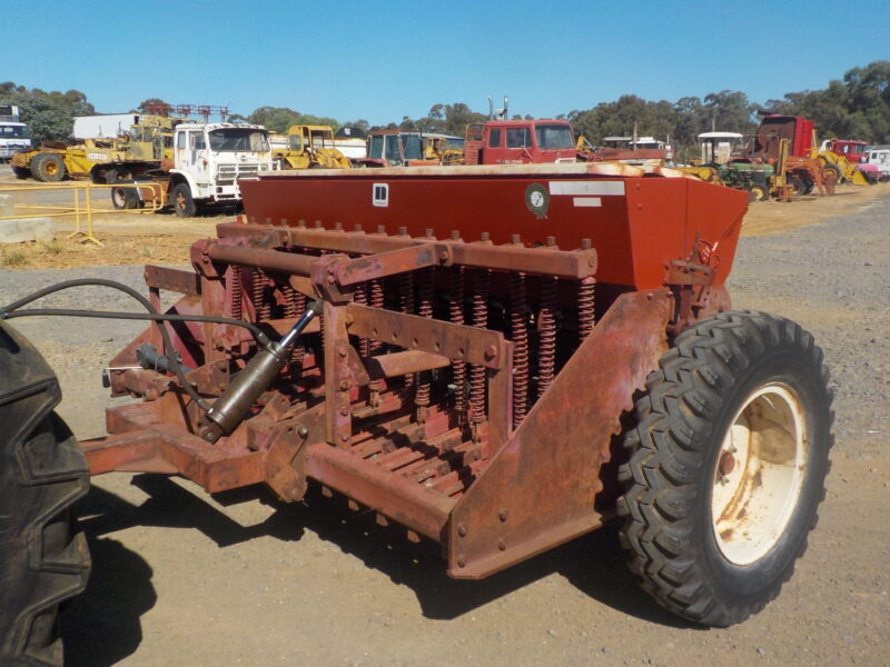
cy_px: 334
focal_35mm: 30
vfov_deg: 46.8
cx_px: 445
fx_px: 771
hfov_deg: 60.0
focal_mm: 4.1
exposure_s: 1/1250
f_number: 3.3
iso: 125
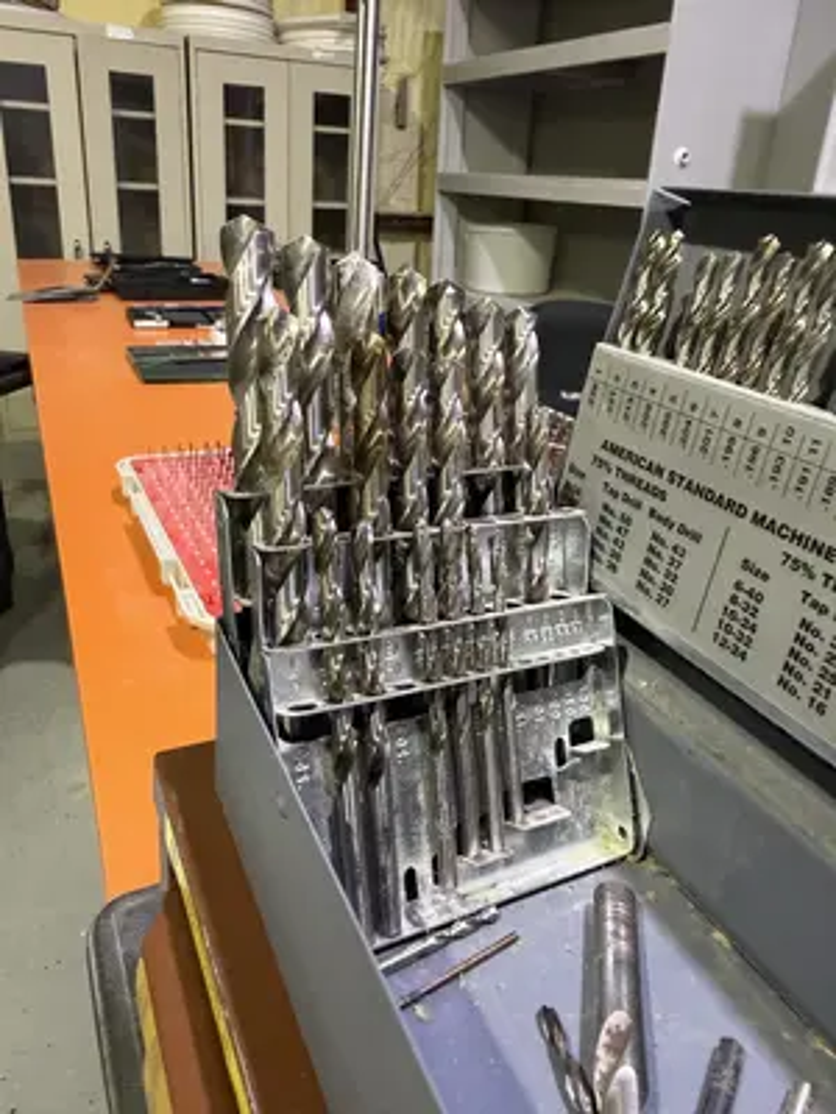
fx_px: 773
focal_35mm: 24
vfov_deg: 71.6
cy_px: 557
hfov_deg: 56.8
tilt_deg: -21.6
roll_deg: -4.0
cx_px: 418
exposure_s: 1/60
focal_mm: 2.22
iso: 250
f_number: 2.2
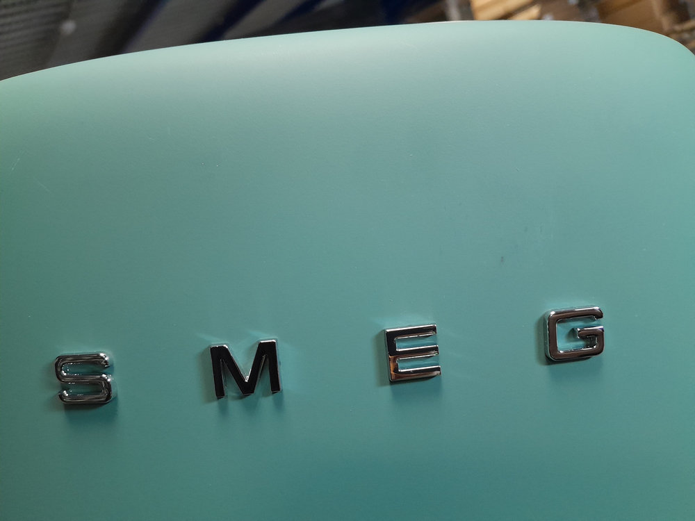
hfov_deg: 67.3
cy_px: 260
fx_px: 522
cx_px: 348
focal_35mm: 26
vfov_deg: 53.1
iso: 400
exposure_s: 1/50
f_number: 1.8
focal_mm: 3.98
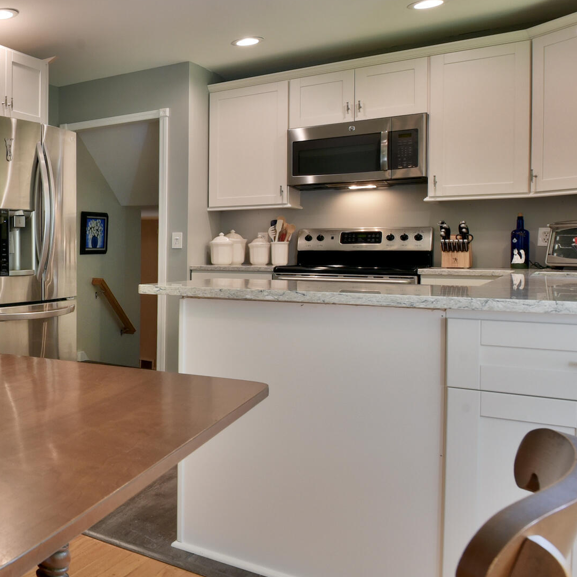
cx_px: -167
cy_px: 258
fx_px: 622
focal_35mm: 33
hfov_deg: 35.1
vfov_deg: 49.7
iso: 800
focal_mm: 14
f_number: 11
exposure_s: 1/20
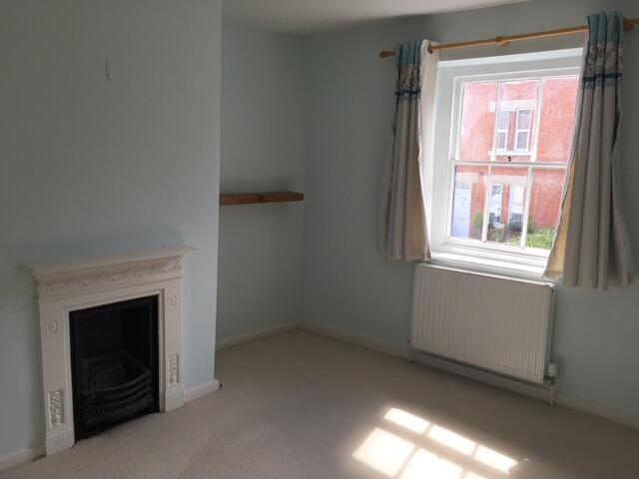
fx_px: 535
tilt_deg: -8.0
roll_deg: -1.9
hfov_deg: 61.7
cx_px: 320
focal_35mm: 29
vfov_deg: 48.2
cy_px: 240
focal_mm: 4.15
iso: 32
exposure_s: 1/237
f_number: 2.2
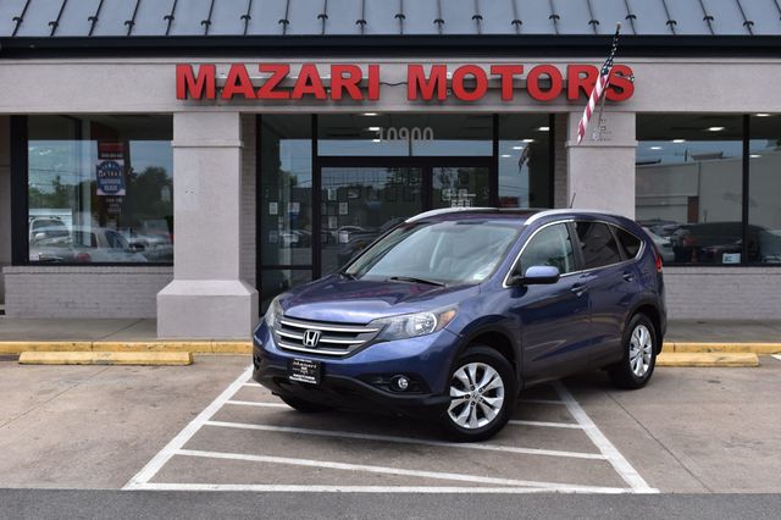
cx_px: 390
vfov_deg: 28.9
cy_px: 260
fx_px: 1008
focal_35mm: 46
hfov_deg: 42.3
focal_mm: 31
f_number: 11
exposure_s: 1/400
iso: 400
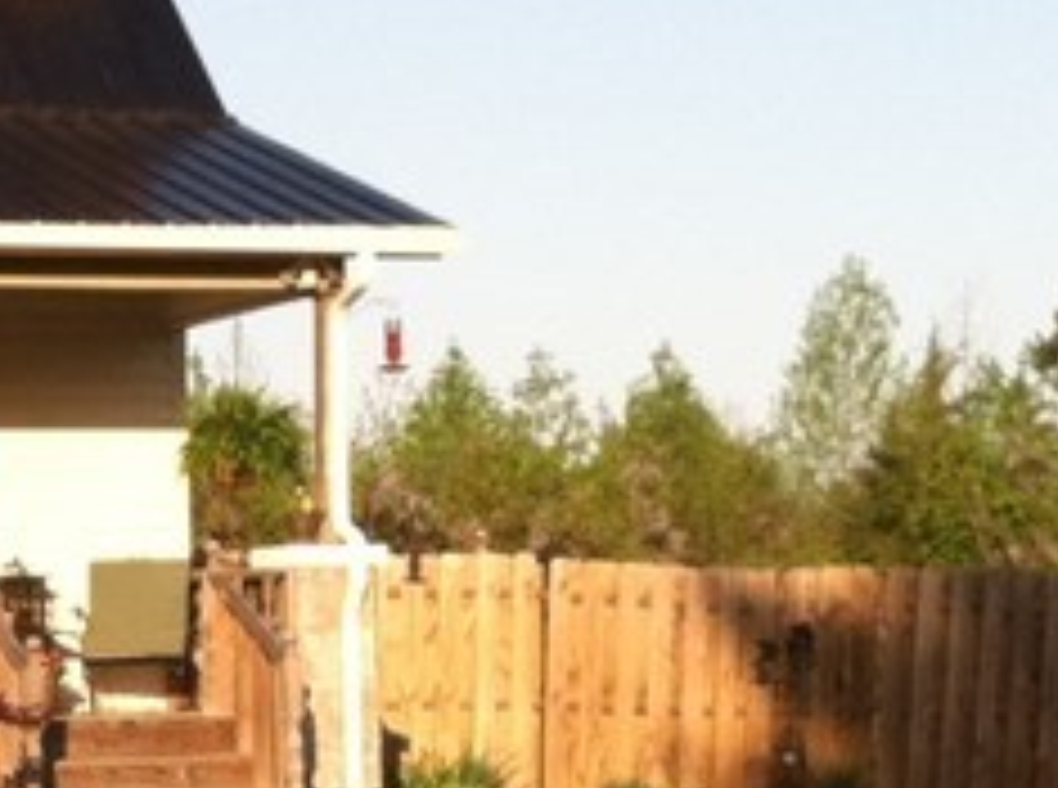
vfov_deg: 9.6
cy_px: 774
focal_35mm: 153
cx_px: 320
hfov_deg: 12.9
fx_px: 4664
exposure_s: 1/545
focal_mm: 3.85
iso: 80
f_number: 2.8
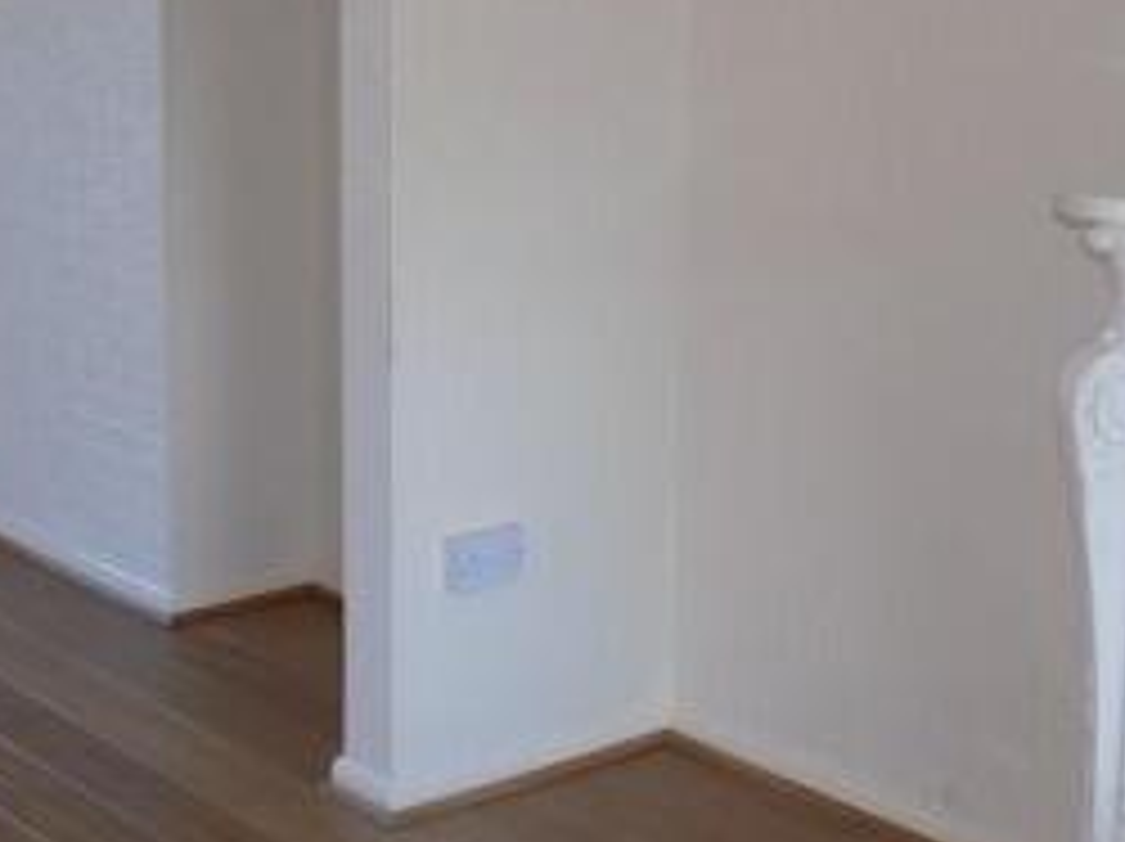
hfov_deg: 27.5
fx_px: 2273
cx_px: 317
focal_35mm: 70
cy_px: 349
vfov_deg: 21.0
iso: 80
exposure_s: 1/40
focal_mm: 5.3
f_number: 3.3
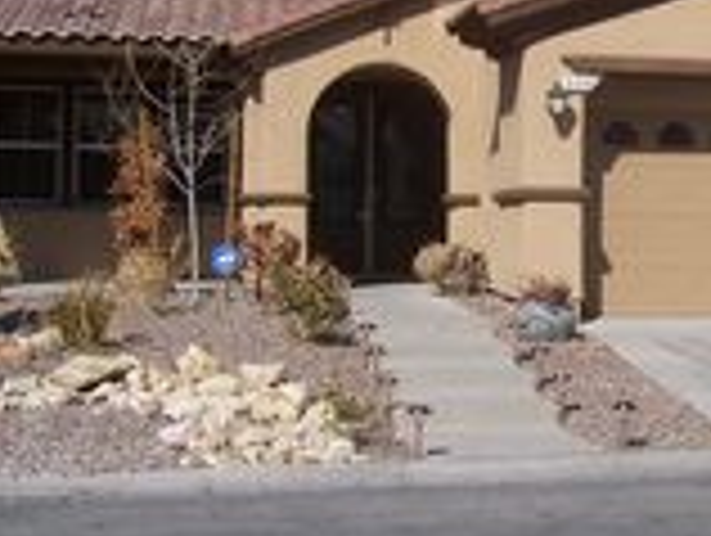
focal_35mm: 79
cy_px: 131
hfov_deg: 23.8
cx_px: 680
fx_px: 1625
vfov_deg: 18.6
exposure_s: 1/750
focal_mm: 5.6
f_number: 5.6
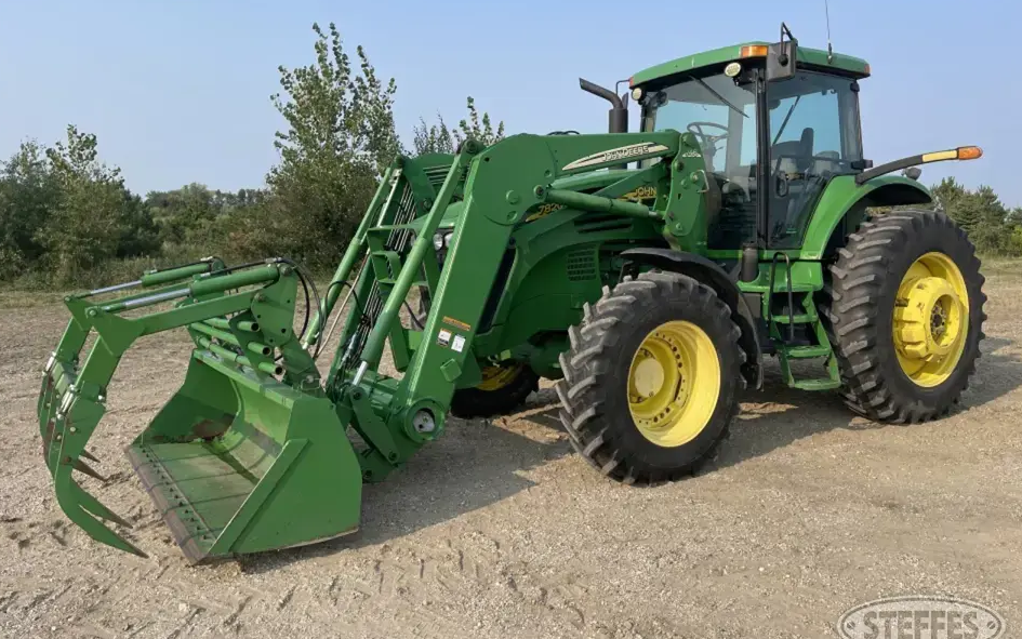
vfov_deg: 44.5
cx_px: 509
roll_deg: -1.4
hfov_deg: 66.5
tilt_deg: -4.5
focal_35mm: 28
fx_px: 780
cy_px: 280
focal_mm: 5.1
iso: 32
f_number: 1.6
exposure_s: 1/2083
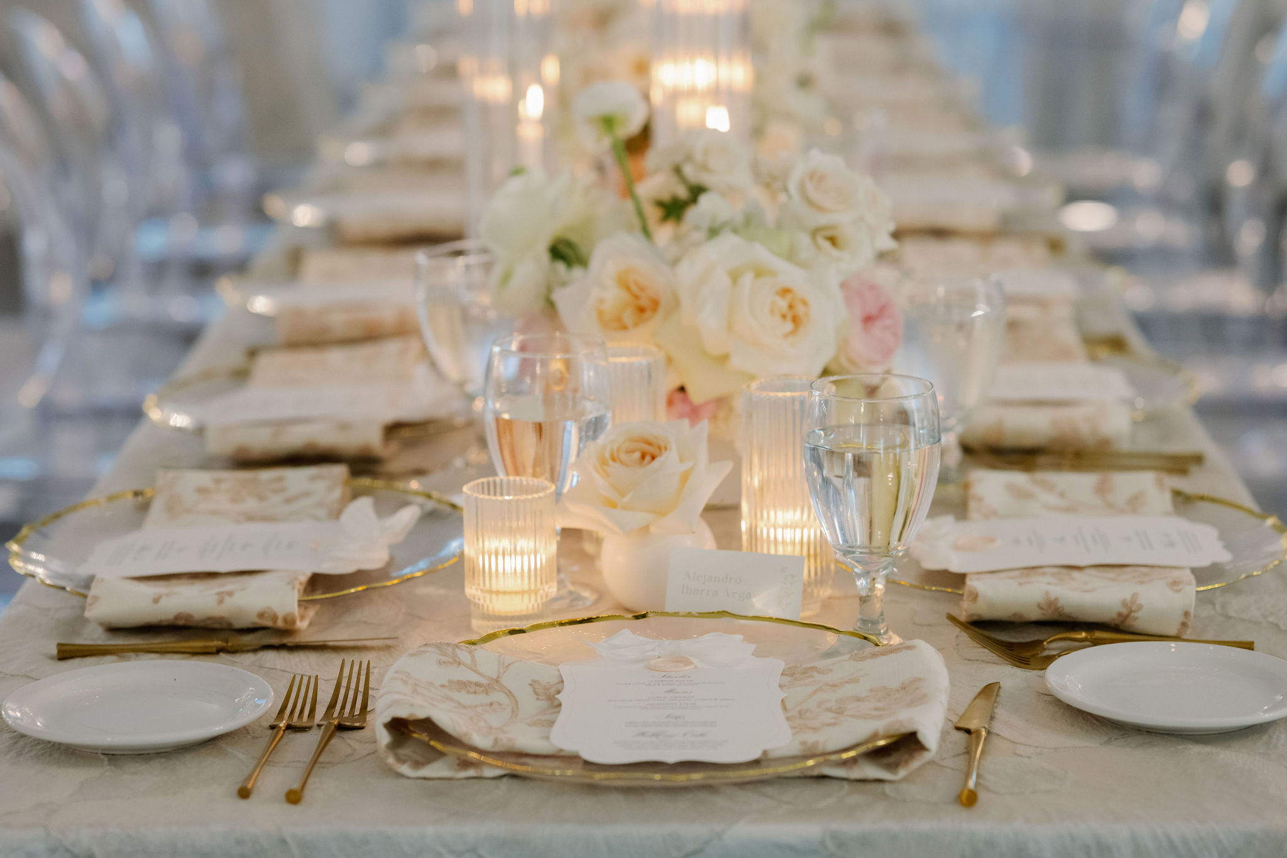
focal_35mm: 89
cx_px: 644
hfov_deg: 22.9
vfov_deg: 15.4
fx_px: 3174
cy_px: 429
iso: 1600
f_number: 2.8
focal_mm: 85
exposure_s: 1/125
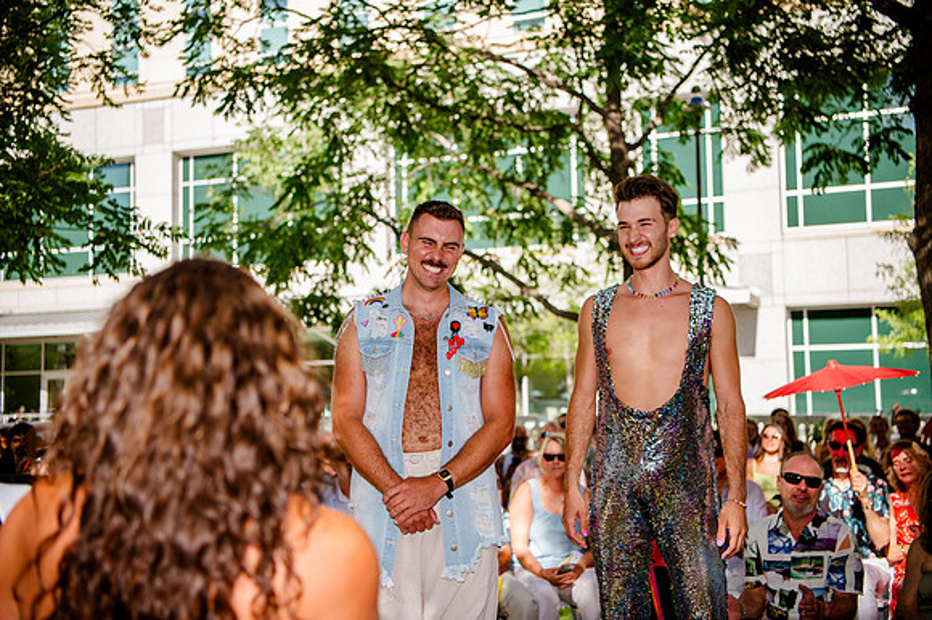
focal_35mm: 45
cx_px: 466
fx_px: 1164
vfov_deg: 29.8
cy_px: 310
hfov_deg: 43.6
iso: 200
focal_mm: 45
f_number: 2.8
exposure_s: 1/800
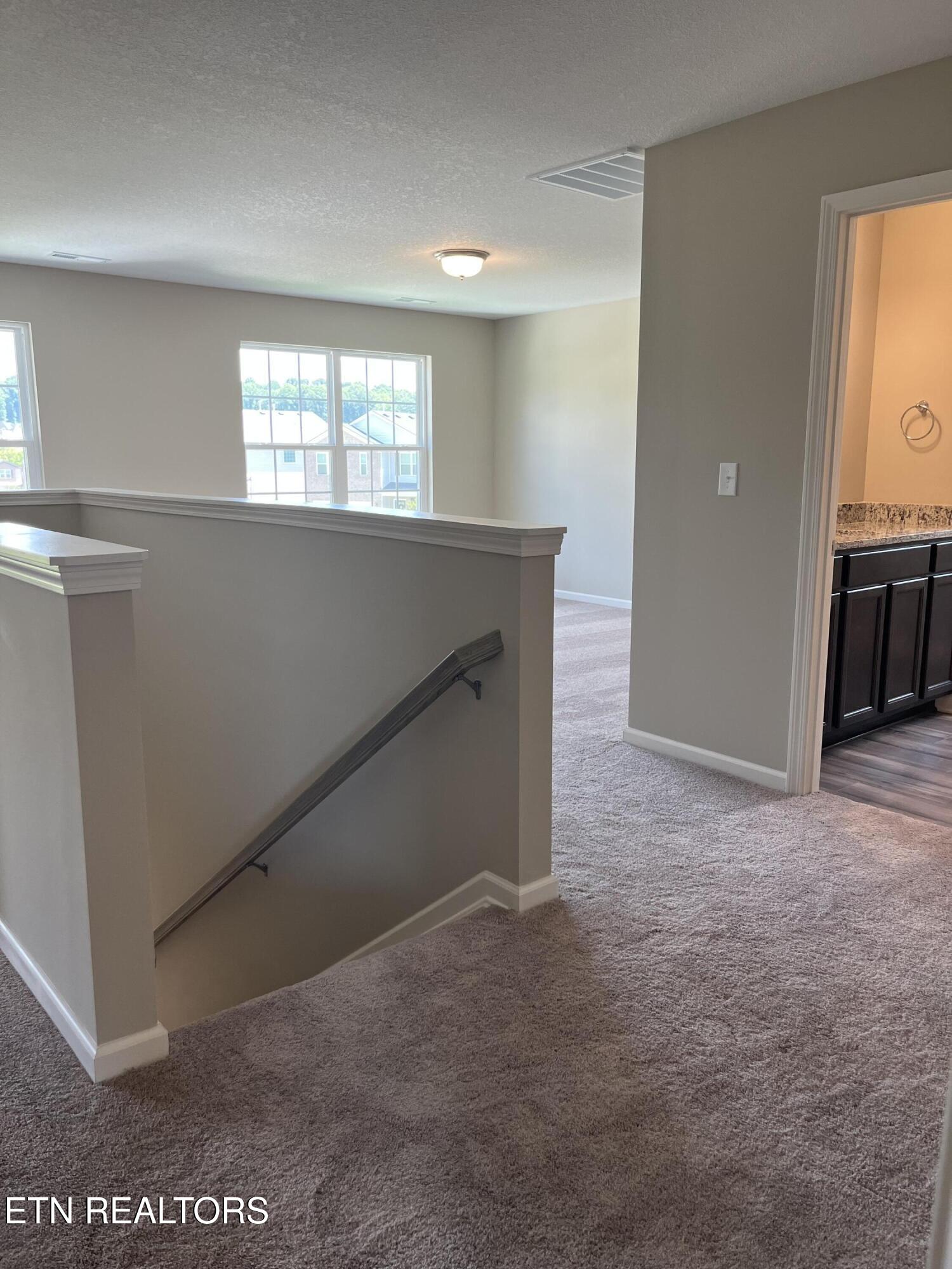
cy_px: 634
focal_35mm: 26
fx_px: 953
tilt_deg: -10.6
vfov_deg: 67.3
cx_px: 476
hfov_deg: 53.1
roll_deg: +0.2
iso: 125
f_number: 1.6
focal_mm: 5.1
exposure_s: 1/120
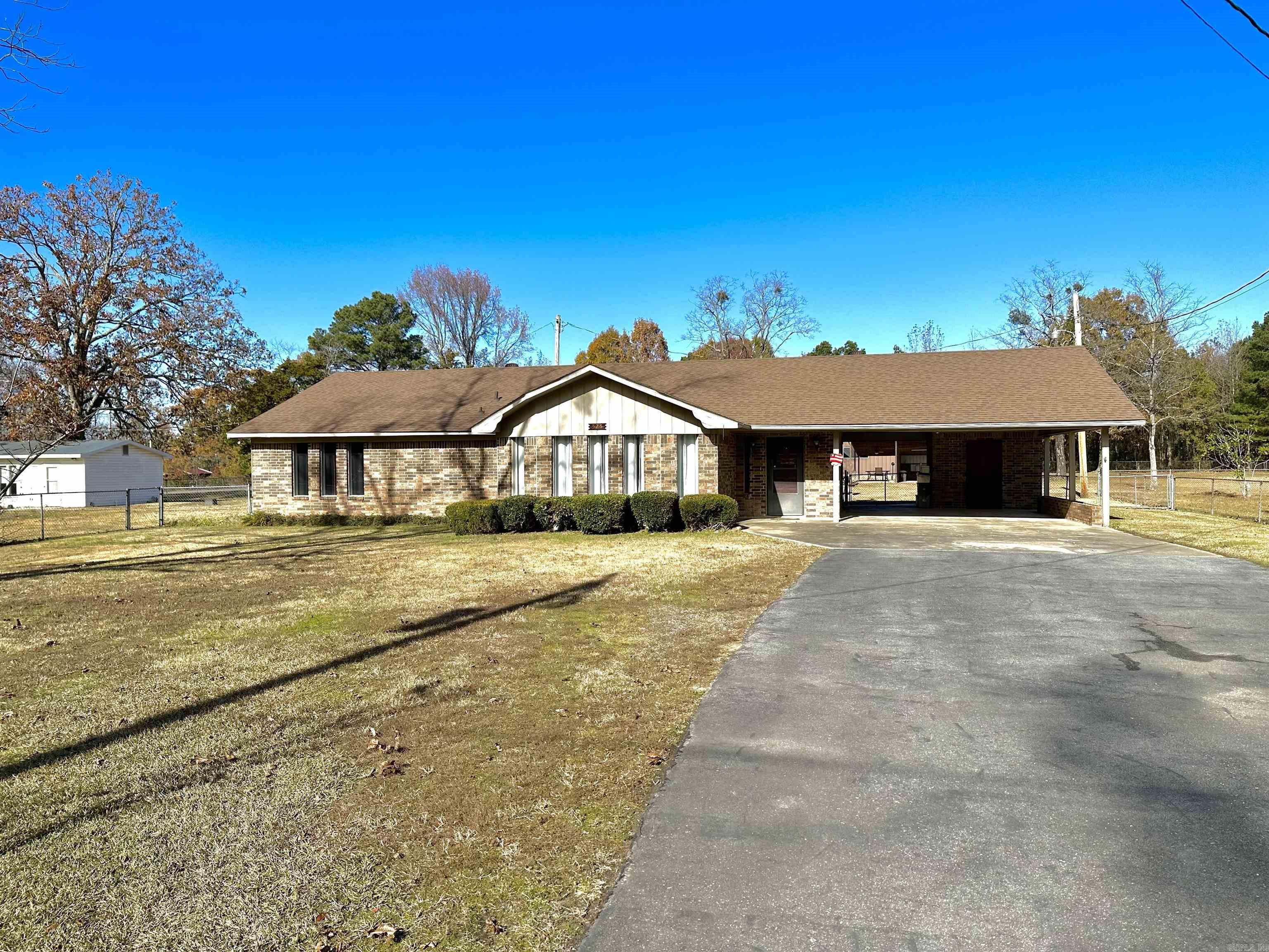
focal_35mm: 24
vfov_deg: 56.8
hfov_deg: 71.6
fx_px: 880
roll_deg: -0.2
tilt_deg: -0.9
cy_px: 476
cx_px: 634
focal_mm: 6.86
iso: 80
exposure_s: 1/4762
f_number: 1.78
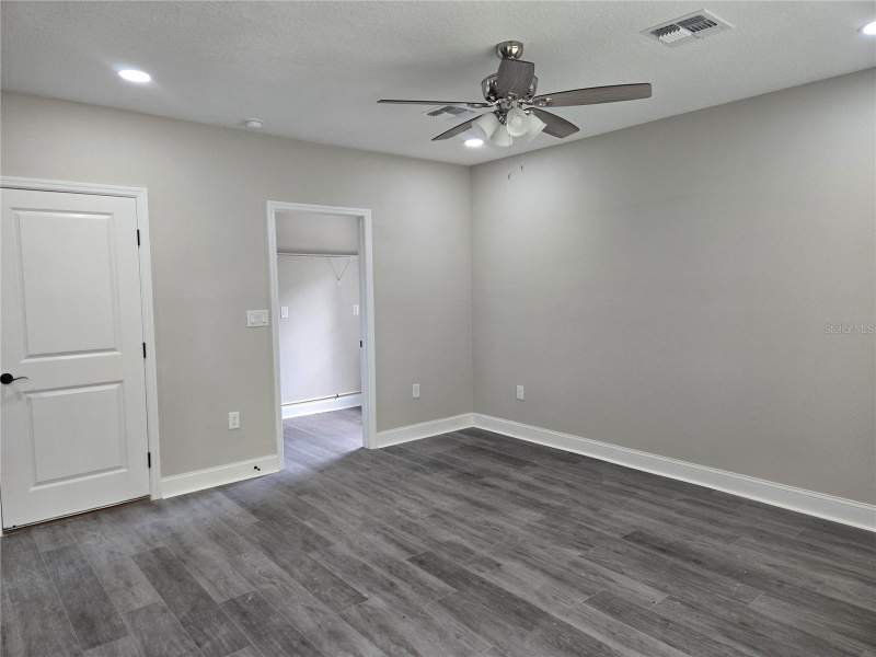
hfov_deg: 73.9
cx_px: 438
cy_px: 328
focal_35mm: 23
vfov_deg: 58.9
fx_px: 582
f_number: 1.8
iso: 250
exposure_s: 1/120
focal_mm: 5.4
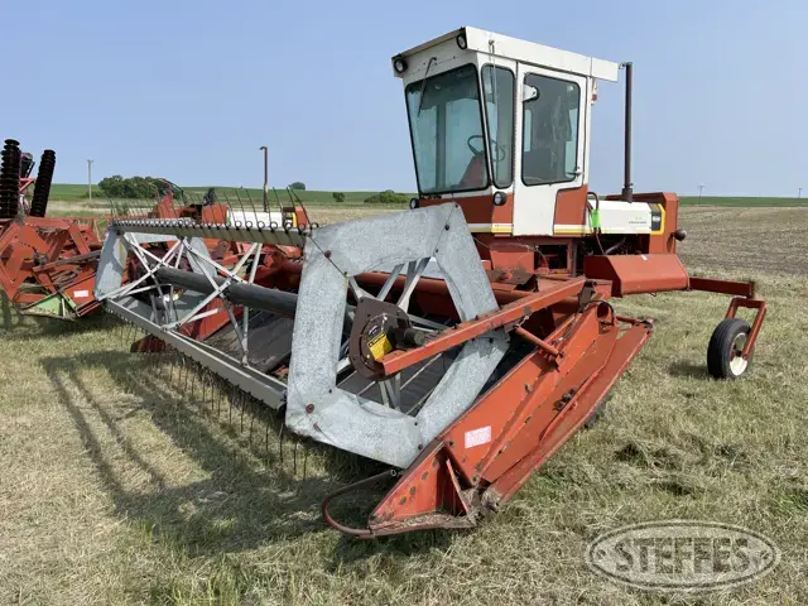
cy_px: 303
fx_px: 607
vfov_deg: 53.1
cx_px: 404
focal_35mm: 26
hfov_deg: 67.3
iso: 32
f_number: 1.6
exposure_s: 1/3663
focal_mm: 5.1
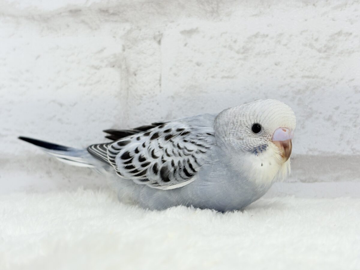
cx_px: 180
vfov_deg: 28.0
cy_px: 135
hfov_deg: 36.8
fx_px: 541
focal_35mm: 52
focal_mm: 5.96
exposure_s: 1/50
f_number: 1.6
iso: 40
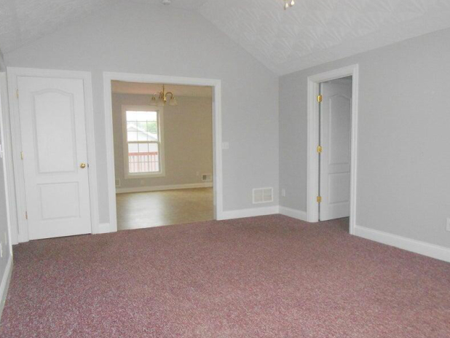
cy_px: 178
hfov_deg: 63.4
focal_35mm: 28
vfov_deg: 49.8
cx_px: 225
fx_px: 364
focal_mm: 4.6
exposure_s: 1/25
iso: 400
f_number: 3.2
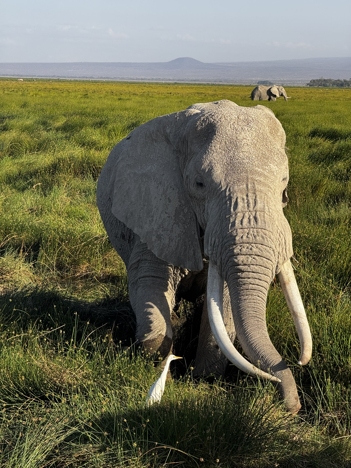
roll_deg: -0.6
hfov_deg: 12.3
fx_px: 1622
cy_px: 234
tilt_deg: -6.5
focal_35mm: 120
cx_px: 176
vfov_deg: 16.4
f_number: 2.8
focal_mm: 15.66
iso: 50
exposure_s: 1/736
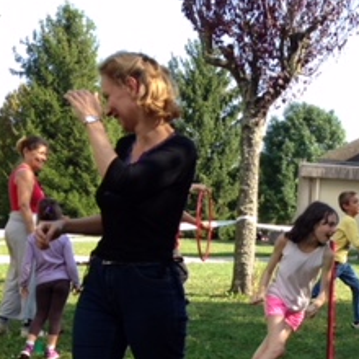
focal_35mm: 85
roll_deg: -3.6
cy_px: 367
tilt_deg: -8.9
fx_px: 997
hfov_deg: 19.9
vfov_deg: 19.7
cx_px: 336
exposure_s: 1/359
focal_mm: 4.12
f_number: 2.4
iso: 50
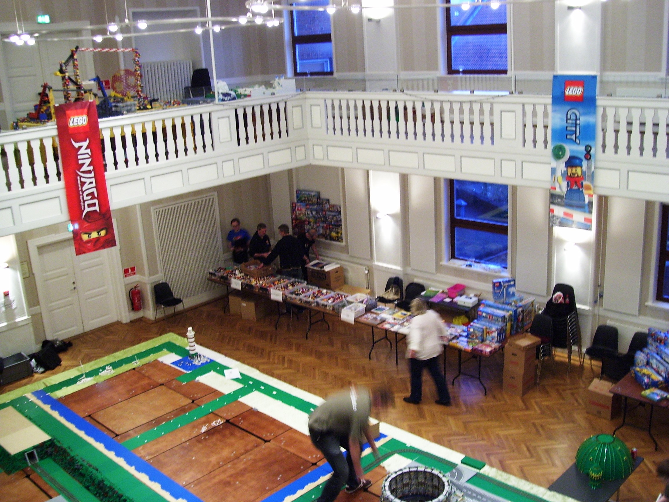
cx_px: 334
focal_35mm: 36
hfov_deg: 51.4
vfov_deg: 39.7
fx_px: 696
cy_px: 251
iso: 160
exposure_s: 1/8
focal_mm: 6
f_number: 2.7
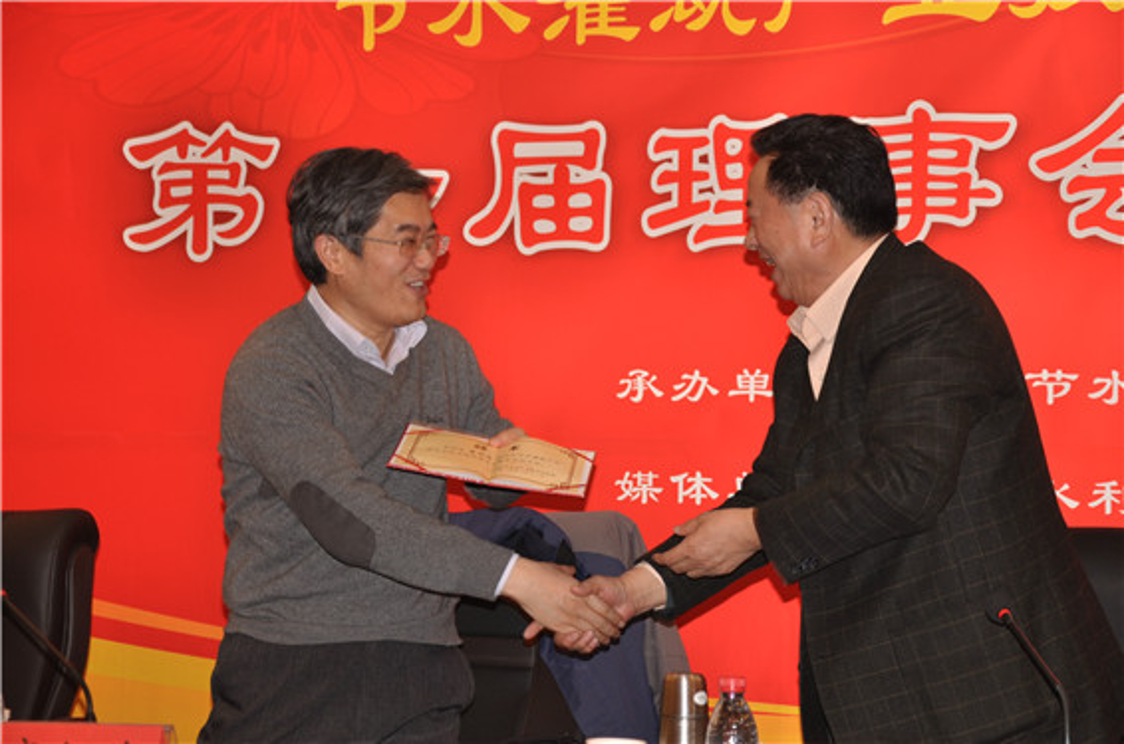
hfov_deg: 22.0
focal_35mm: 93
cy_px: 372
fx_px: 2898
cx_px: 562
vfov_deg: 14.6
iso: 320
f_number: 5.3
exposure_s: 1/30
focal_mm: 62
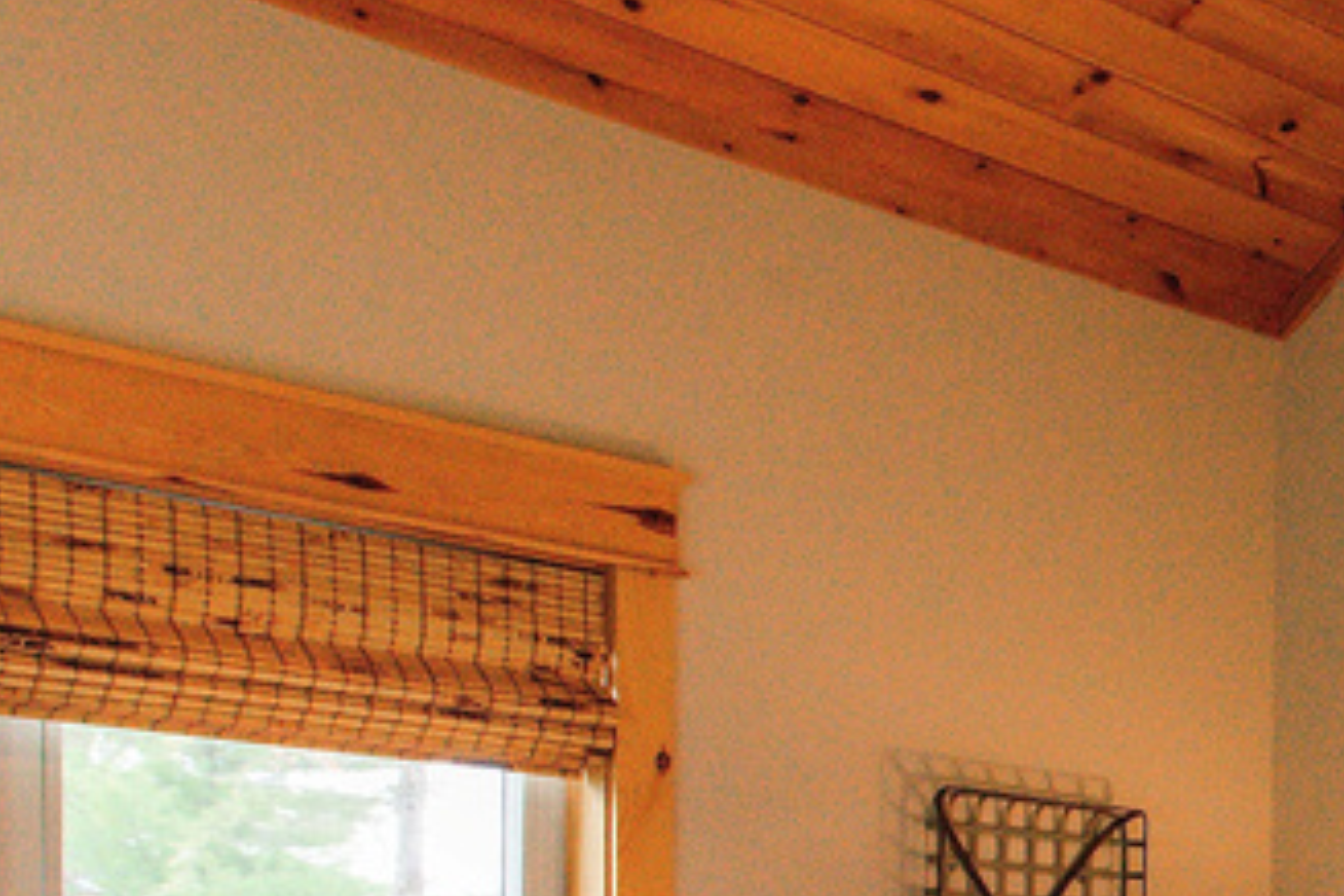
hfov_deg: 21.8
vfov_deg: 22.1
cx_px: 2446
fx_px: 2053
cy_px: 1171
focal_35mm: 55
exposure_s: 1/100
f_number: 10
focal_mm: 15
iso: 3200
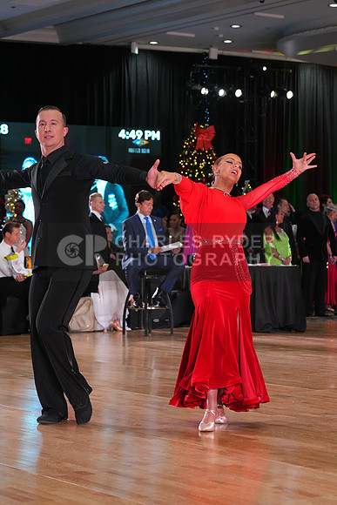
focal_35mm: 97
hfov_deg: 14.1
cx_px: 168
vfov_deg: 21.0
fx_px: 1361
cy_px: 252
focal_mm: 97
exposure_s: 1/200
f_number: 6.3
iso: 3200
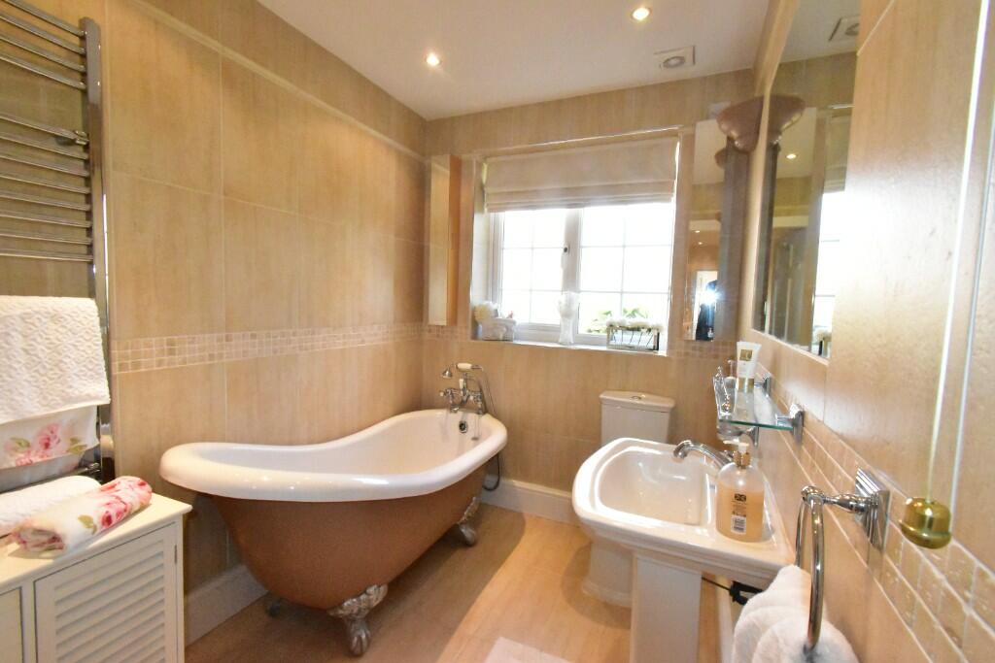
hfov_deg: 100.4
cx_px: 498
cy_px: 332
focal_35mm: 15
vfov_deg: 77.3
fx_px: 415
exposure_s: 1/200
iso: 12800
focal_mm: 10
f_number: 14
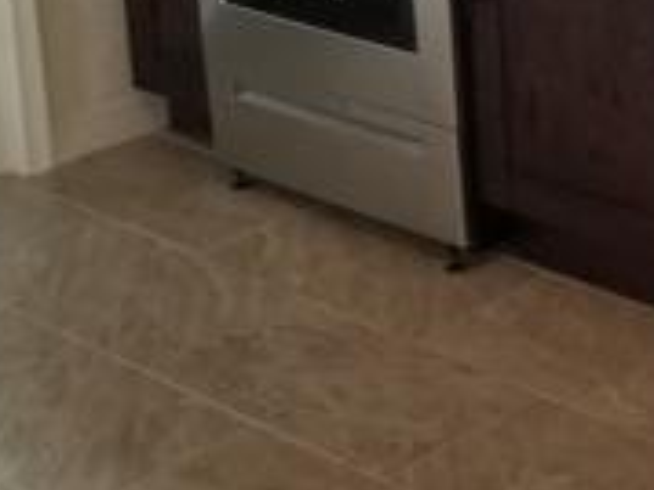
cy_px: -260
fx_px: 1756
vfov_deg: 14.7
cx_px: 1114
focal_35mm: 93
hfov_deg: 17.7
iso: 125
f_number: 1.7
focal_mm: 4.2
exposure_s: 1/60
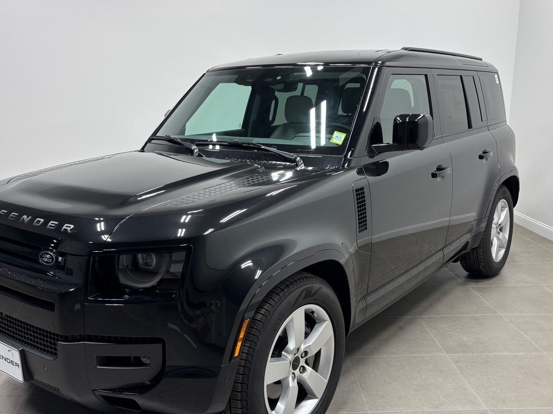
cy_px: 219
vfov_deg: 40.7
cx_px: 268
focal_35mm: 35
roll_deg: +0.3
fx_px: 559
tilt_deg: -12.9
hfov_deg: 52.6
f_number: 1.6
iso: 40
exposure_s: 1/120
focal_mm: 5.96
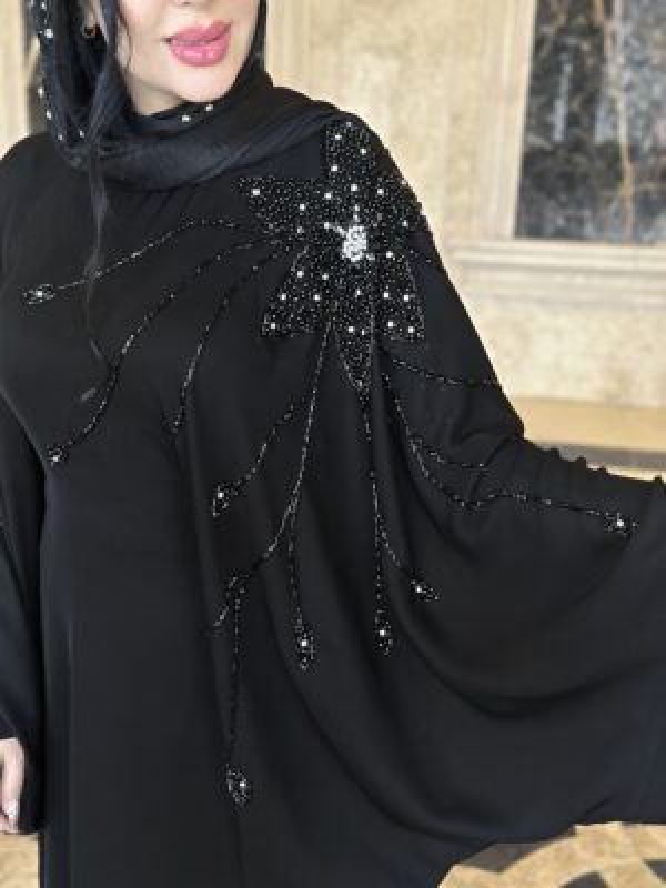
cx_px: 333
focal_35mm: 48
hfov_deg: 30.3
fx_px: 1231
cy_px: 444
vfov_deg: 39.7
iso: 160
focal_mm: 6.86
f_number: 1.78
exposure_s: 1/50
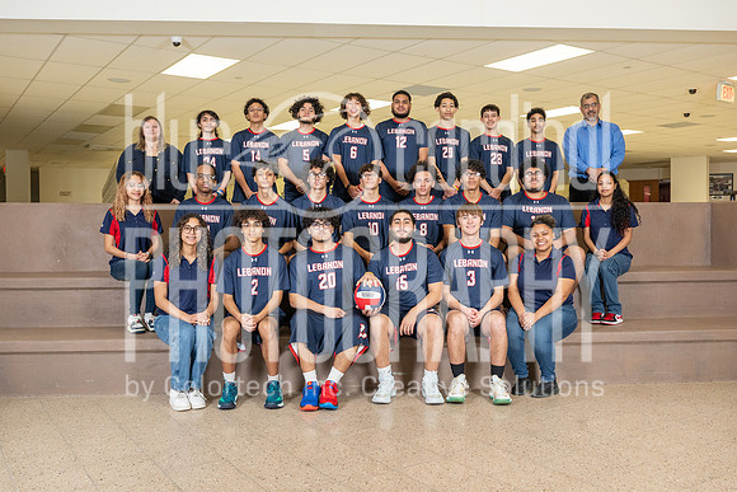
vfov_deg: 39.8
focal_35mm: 33
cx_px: 381
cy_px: 234
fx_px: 678
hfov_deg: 57.0
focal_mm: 30
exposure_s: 1/200
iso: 1250
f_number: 5.6
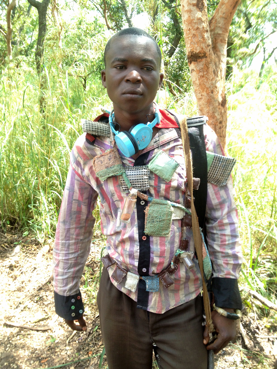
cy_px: 184
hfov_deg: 40.7
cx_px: 138
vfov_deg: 52.6
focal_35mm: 35
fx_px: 373
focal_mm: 4.28
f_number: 2.4
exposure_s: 1/120
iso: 50
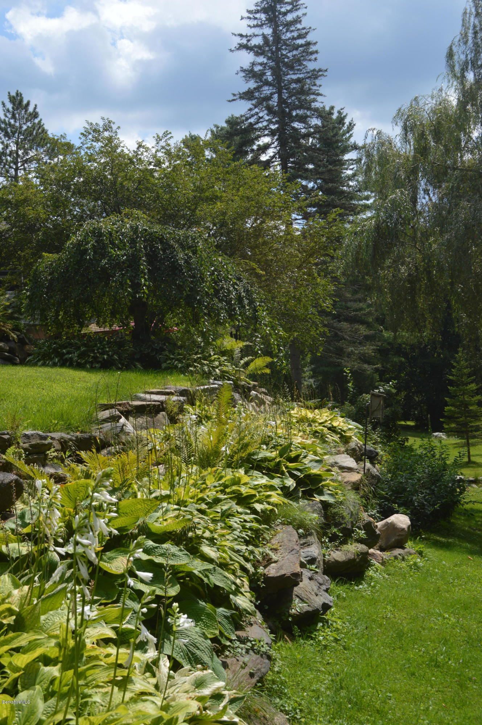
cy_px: 362
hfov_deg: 31.8
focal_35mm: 42
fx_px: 845
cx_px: 241
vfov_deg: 46.4
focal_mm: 28
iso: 100
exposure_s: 1/250
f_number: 8
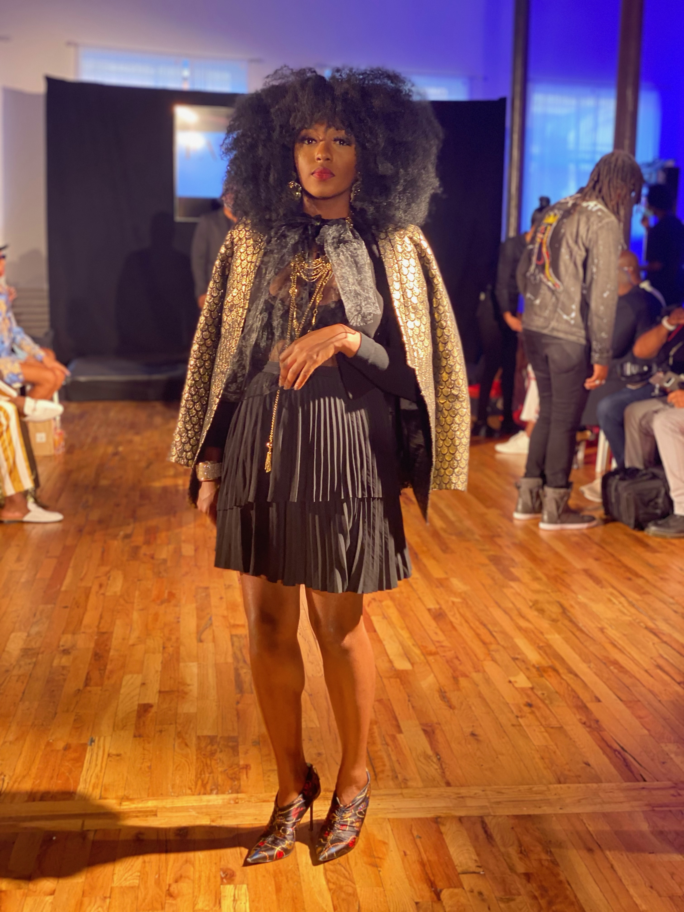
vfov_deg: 36.8
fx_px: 1370
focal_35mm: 52
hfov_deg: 28.0
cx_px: 342
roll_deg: -3.2
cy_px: 456
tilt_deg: -8.8
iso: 100
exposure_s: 1/67
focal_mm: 6
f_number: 2
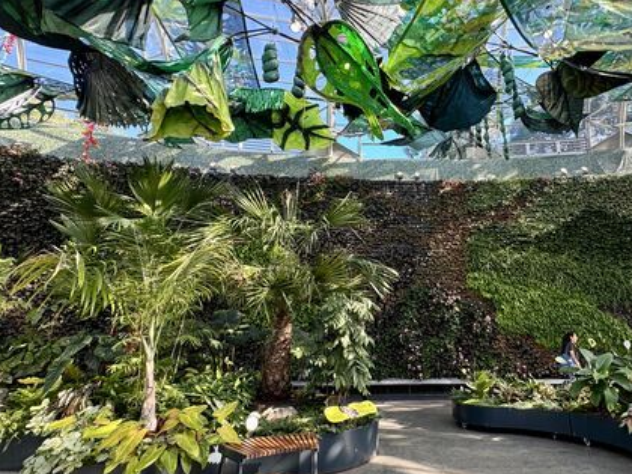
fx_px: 365
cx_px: 400
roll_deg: -0.2
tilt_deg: +17.4
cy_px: 241
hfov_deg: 80.0
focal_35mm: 20
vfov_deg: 66.0
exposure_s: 1/99
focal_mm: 2.22
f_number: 2.2
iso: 100
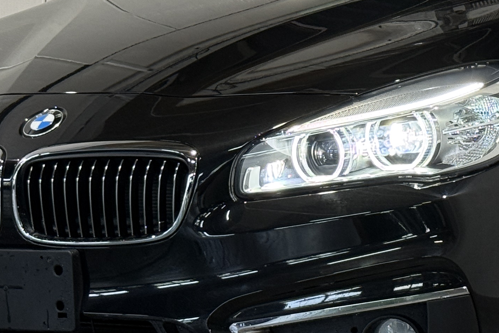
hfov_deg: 14.4
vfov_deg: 9.6
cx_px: 392
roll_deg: +0.2
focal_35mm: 142
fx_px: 1968
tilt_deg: +0.7
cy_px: 45
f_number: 1.78
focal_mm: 6.76
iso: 125
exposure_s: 1/60
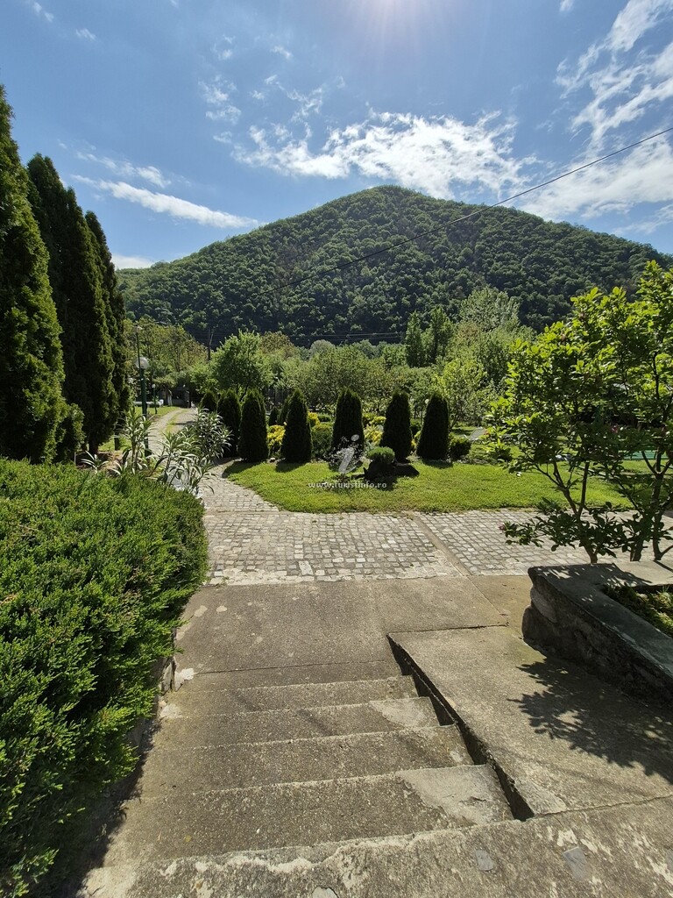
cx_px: 336
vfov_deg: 106.2
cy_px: 449
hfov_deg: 89.9
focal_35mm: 13
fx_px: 337
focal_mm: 1.74
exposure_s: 1/3928
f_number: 2.2
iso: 50
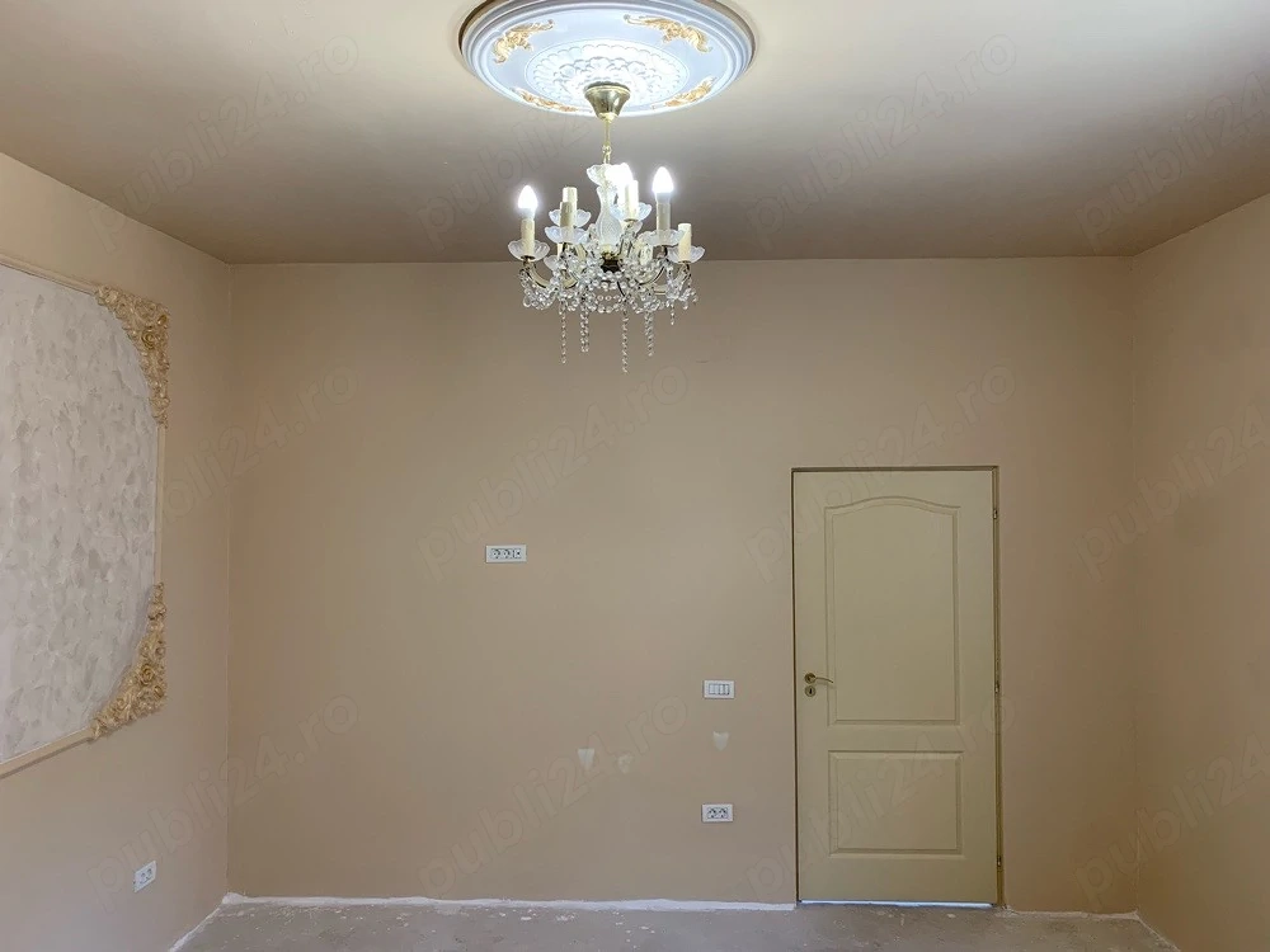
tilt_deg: +1.5
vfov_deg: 53.1
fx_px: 954
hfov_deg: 67.3
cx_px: 635
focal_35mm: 26
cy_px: 476
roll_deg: +0.6
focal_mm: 4.25
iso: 100
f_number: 1.8
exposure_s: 1/80
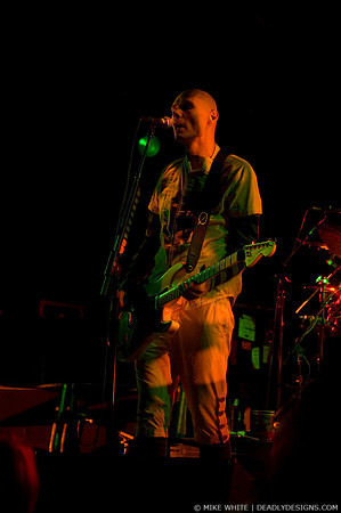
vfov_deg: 19.5
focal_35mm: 105
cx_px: 170
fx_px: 1495
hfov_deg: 13.0
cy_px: 256
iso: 800
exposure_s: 1/200
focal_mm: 70
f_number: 3.5
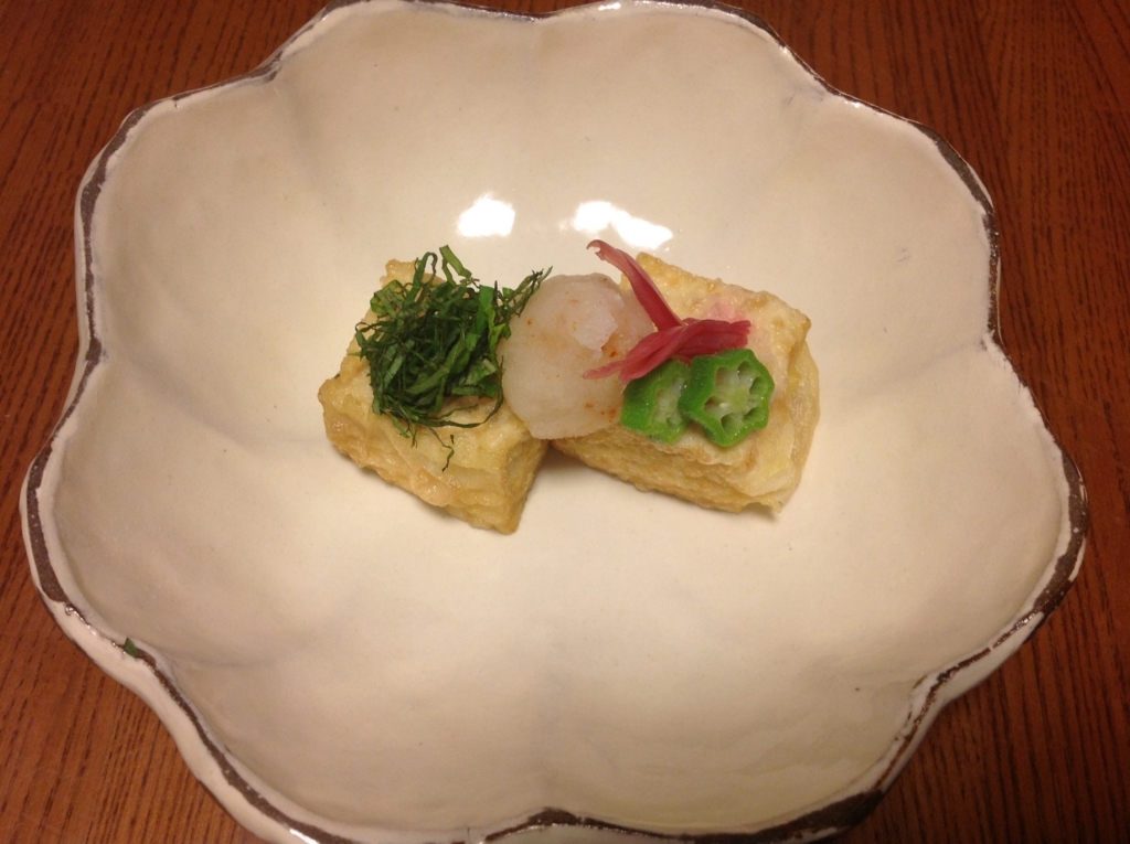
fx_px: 1141
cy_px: 422
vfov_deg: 40.6
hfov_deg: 52.7
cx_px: 565
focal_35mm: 35
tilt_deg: -58.4
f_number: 2.4
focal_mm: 4.28
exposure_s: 1/24
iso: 50
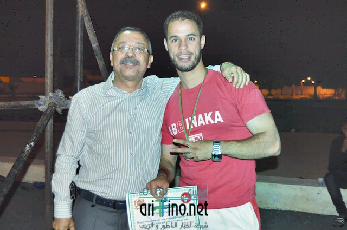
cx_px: 174
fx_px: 448
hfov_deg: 42.4
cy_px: 115
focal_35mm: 46
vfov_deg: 28.9
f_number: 4.2
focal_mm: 31
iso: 800
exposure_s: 1/60
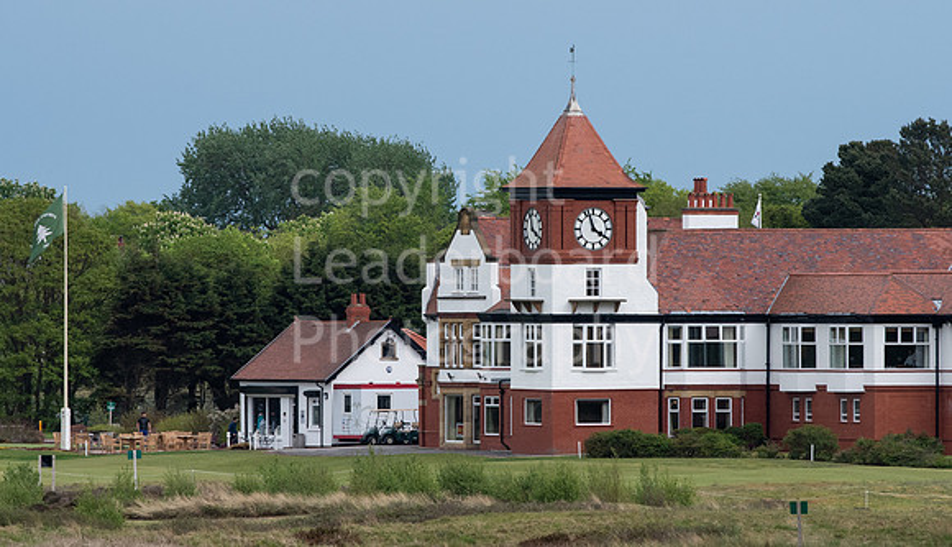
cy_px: 231
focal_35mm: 583
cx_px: 498
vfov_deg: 2.1
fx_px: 14779
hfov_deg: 3.7
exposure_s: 1/1000
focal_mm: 350
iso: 800
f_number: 8
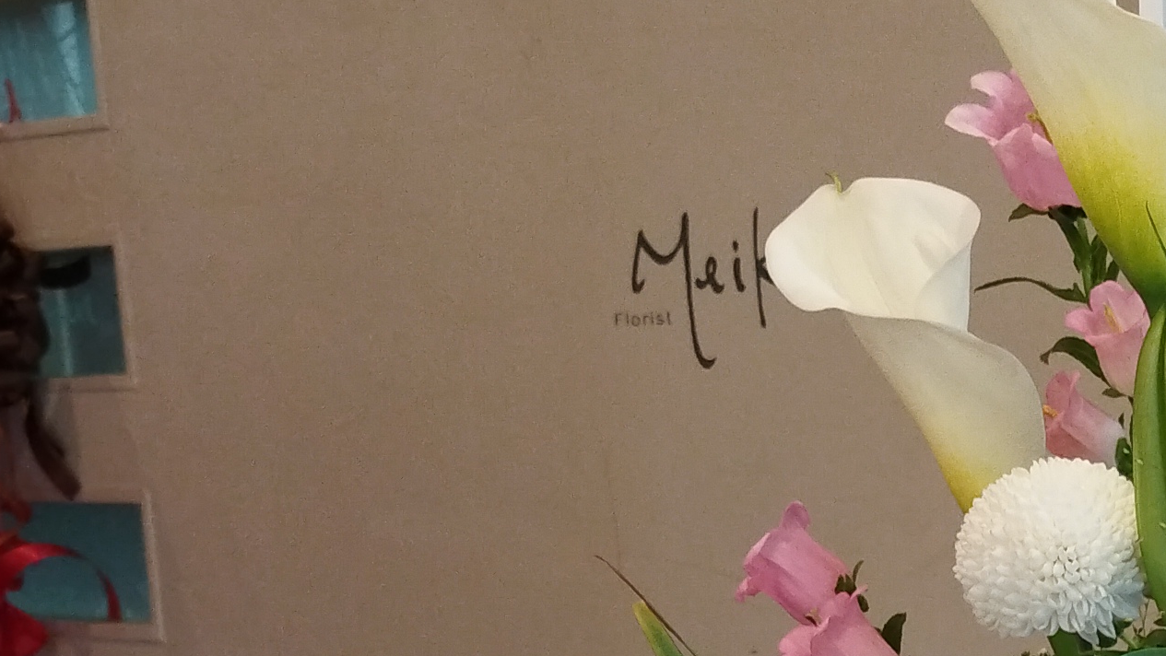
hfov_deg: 21.4
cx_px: 1365
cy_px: 969
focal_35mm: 93
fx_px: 2876
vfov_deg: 12.4
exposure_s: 1/100
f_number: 1.79
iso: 94
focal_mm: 4.7
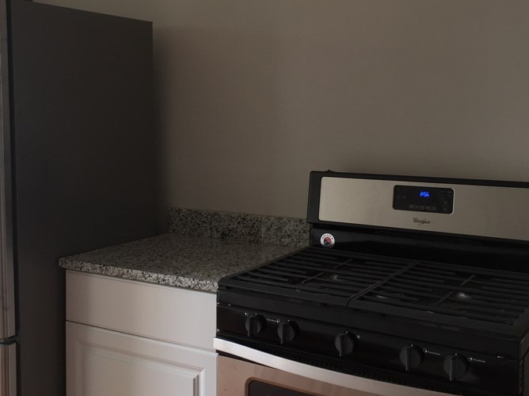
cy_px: 160
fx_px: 672
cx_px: 197
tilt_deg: -2.9
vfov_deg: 32.8
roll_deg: +0.1
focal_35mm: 44
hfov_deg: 42.6
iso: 32
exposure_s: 1/40
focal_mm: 4.15
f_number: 2.2
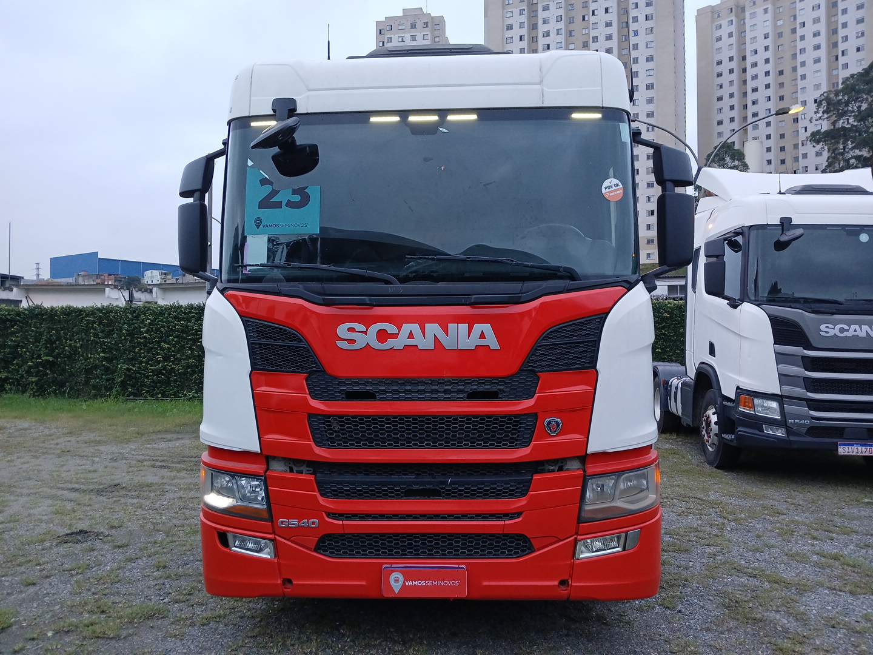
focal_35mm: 26
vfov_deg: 53.1
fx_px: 656
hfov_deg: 67.3
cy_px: 328
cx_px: 436
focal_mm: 3.98
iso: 132
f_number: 1.8
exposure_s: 1/60
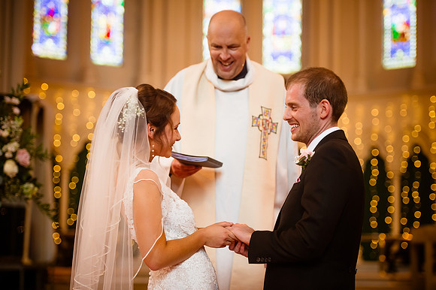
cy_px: 145
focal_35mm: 90
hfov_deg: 22.6
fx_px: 1089
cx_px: 218
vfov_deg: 15.2
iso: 1400
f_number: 2.8
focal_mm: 90
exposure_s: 1/320
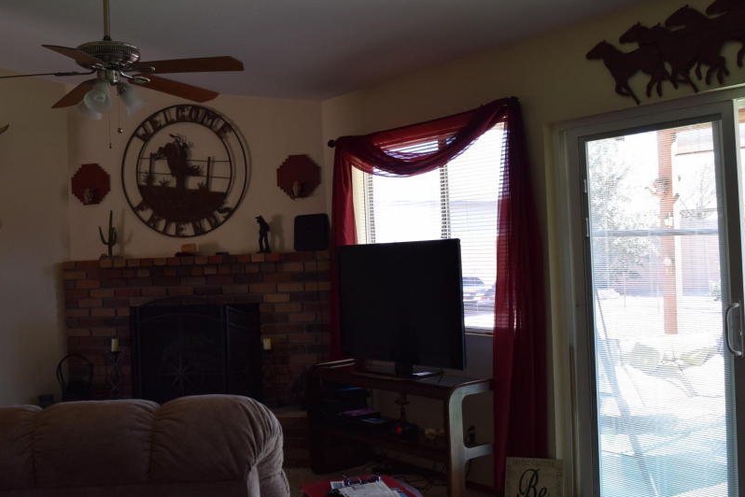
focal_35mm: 39
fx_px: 807
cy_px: 240
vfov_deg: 34.2
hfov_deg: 49.4
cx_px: 320
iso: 400
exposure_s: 1/80
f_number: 4.5
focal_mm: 18
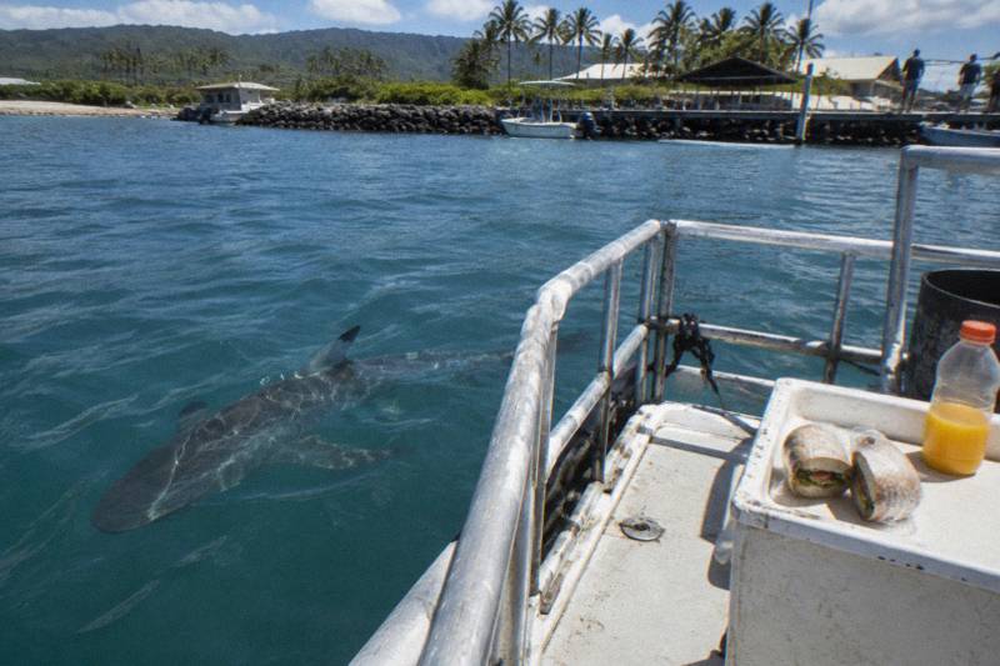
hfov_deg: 40.4
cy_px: 333
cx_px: 500
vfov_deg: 27.5
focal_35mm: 49
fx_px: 1361
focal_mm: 49
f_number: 11
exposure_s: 1/100
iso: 200
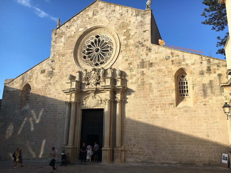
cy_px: 86
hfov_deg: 61.7
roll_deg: -1.6
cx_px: 116
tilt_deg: +13.8
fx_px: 194
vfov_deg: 48.2
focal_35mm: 29
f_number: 2.2
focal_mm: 4.15
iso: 25
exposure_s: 1/962
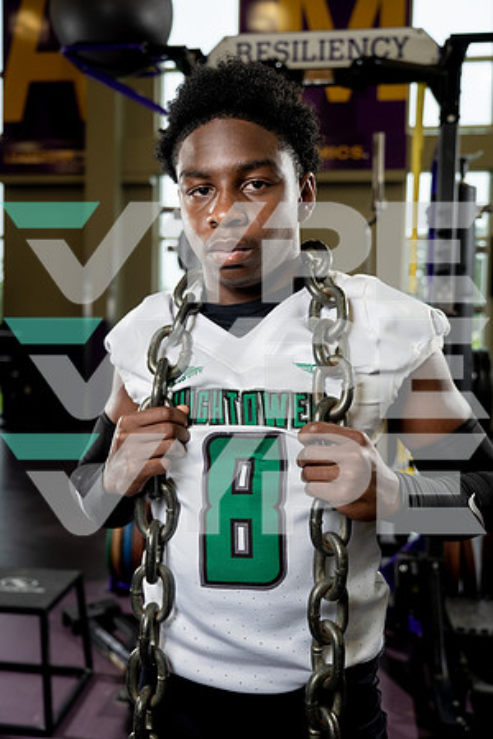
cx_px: 246
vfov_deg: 54.4
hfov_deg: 37.9
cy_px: 370
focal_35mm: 35
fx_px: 719
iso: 640
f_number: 4
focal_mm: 35
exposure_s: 1/250
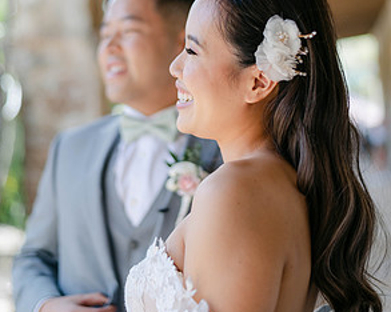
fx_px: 833
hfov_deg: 26.4
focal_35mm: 72
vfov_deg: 21.0
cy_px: 65
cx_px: 196
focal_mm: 50
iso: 100
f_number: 2
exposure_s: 1/800
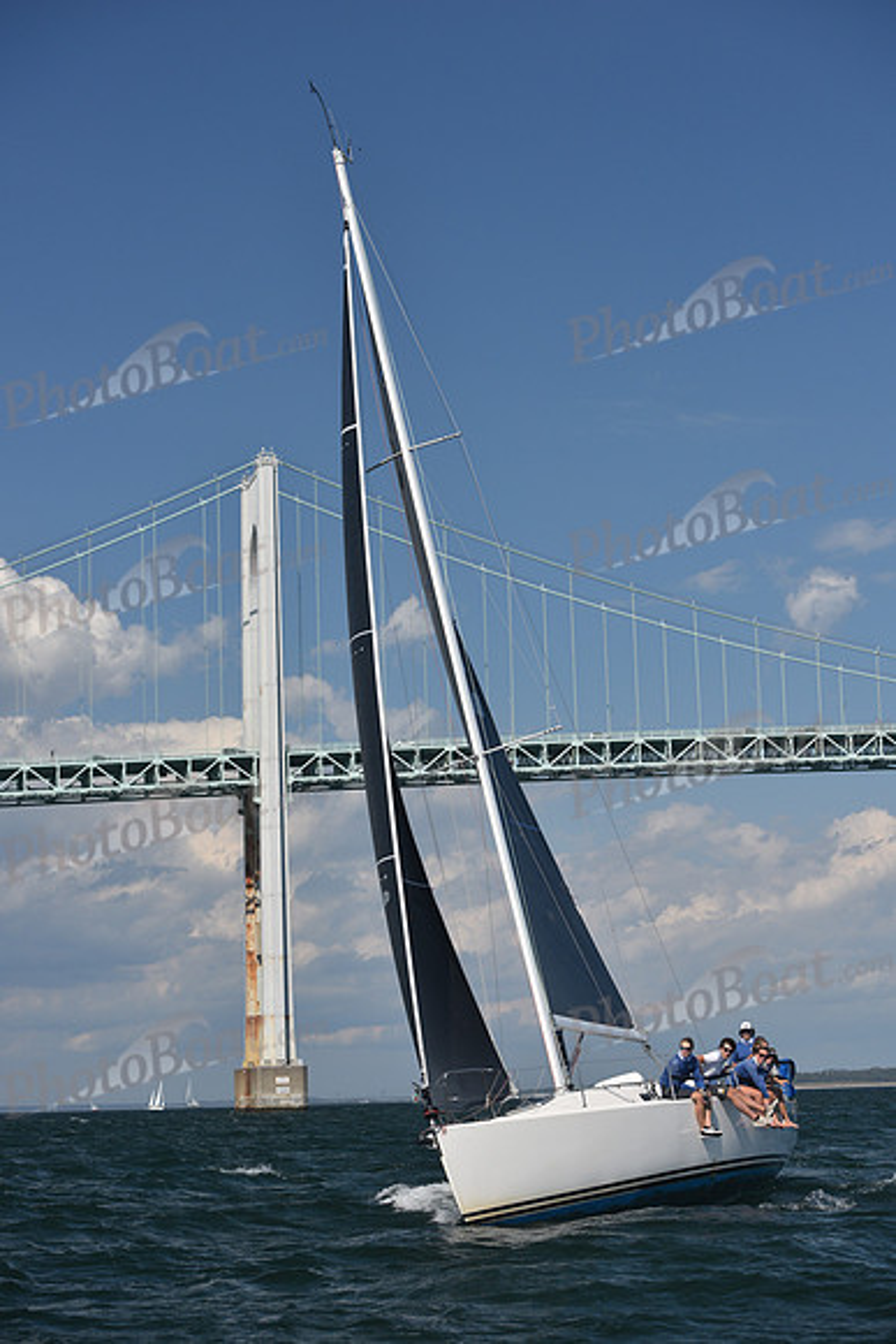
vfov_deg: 28.8
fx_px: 2612
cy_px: 672
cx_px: 448
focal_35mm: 70
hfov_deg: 19.5
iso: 250
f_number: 6.3
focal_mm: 70
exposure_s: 1/1000
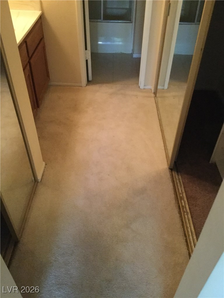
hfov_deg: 45.4
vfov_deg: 58.4
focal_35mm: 31
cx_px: 112
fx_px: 267
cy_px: 149
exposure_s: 1/15
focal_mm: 3.3
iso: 320
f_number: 2.4
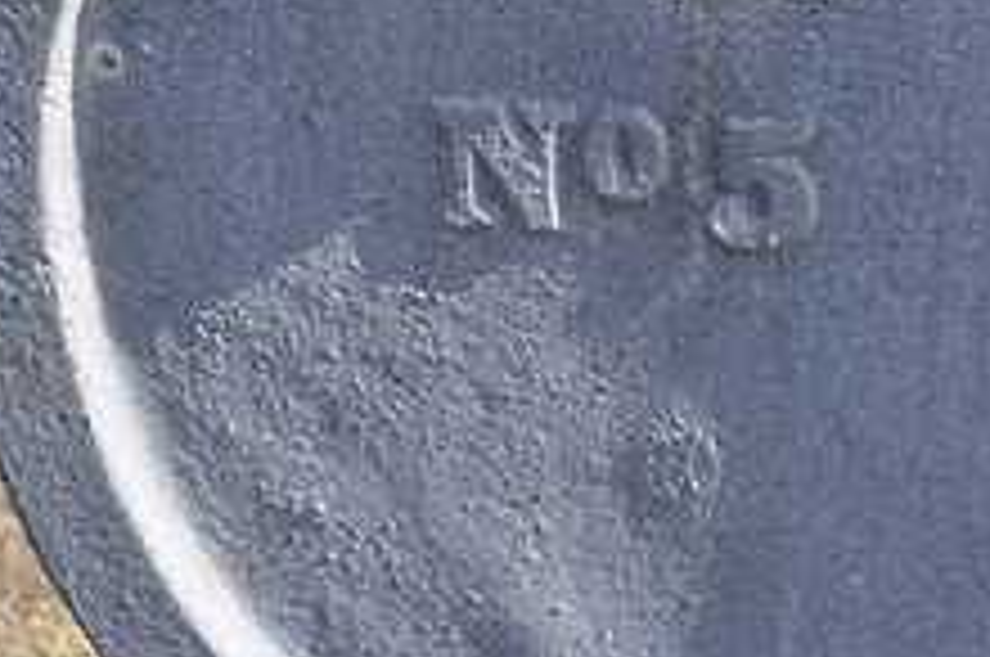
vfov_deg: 13.2
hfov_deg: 19.6
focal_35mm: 103
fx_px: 2828
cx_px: 801
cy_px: 268
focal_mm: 26
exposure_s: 1/125
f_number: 11
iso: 200
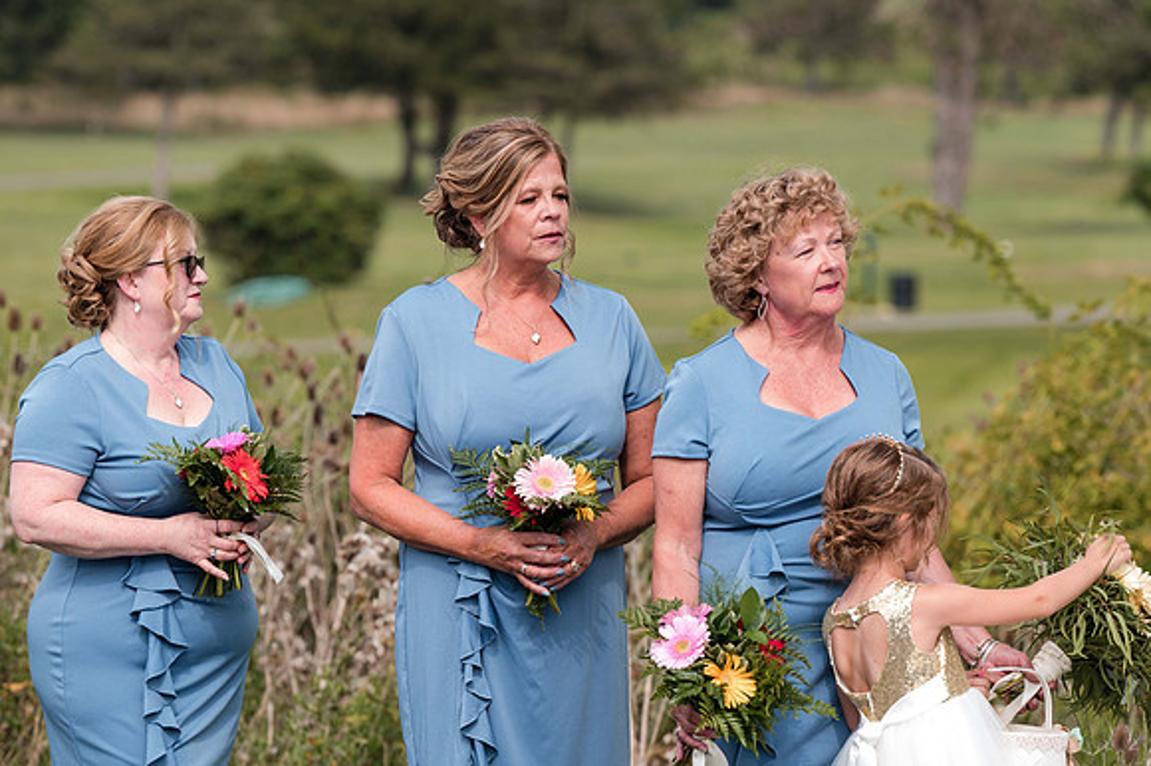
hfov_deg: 10.1
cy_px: 297
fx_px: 6487
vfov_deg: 6.8
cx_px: 619
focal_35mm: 203
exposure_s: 1/500
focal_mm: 125
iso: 50
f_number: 3.5
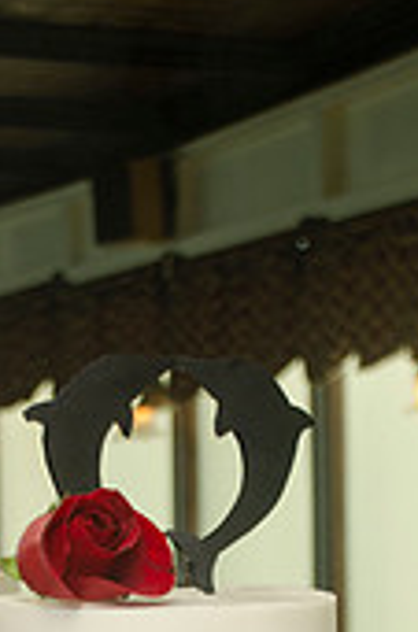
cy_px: 772
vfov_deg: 13.3
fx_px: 2628
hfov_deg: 9.1
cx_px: 192
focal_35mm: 150
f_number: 5
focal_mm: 38
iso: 100
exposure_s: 1/80
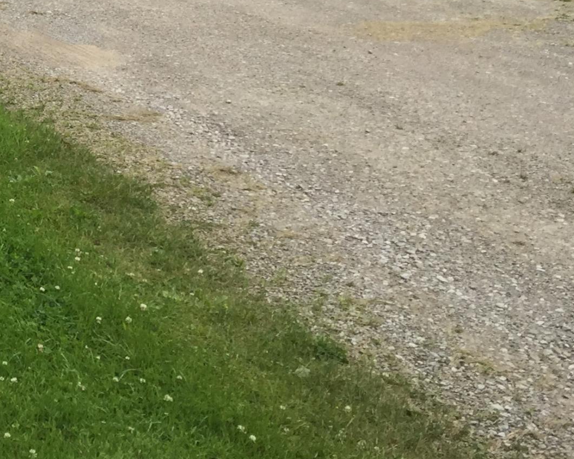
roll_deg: -0.3
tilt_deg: -3.4
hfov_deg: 21.7
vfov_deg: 17.9
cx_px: -158
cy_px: -143
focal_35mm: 80
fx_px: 1359
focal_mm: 4.15
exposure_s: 1/1199
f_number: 2.2
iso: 32
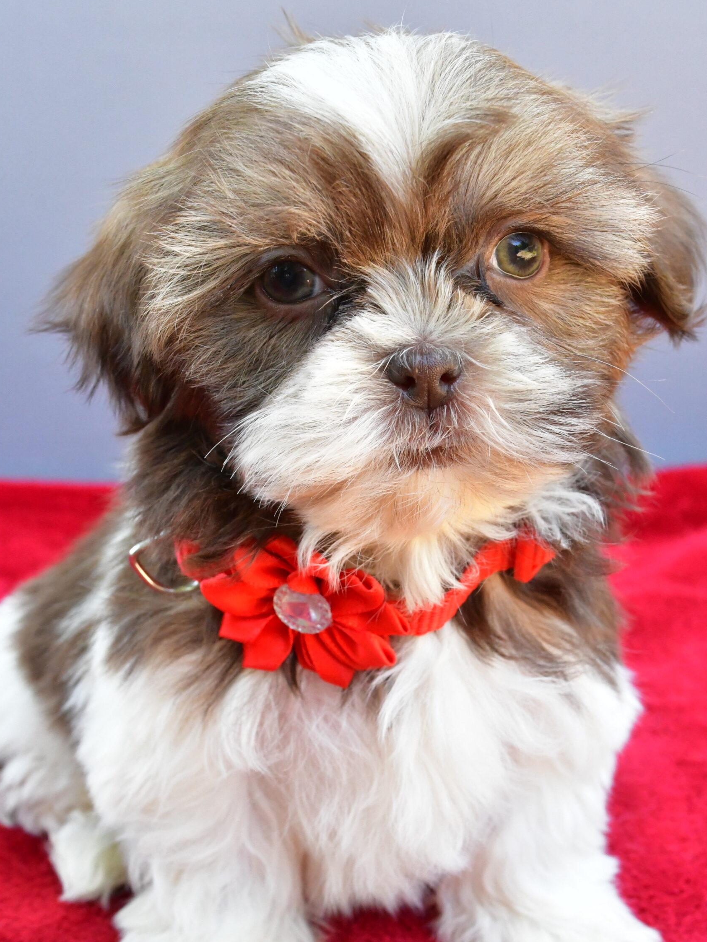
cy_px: 510
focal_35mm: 46
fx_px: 1252
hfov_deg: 31.5
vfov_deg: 41.2
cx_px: 353
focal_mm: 28
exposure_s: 1/250
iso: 5000
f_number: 10
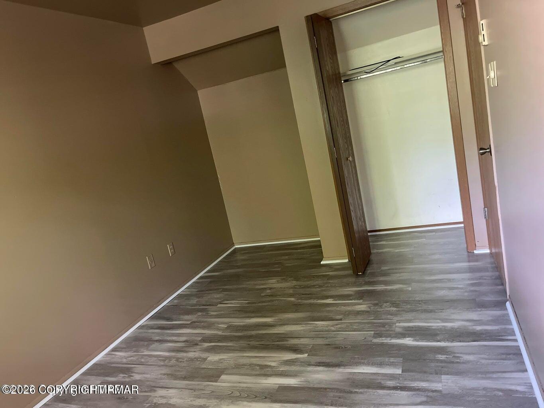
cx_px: 272
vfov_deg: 53.1
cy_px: 204
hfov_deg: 67.3
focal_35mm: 26
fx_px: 409
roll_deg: +12.4
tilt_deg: -11.4
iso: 1000
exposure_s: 1/23
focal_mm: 5.1
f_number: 1.6
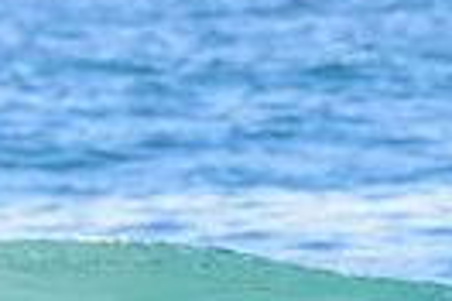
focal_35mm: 2730
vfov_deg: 0.5
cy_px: 474
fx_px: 34274
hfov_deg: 0.8
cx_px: -134
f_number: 11
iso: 4000
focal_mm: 620
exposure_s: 1/2000
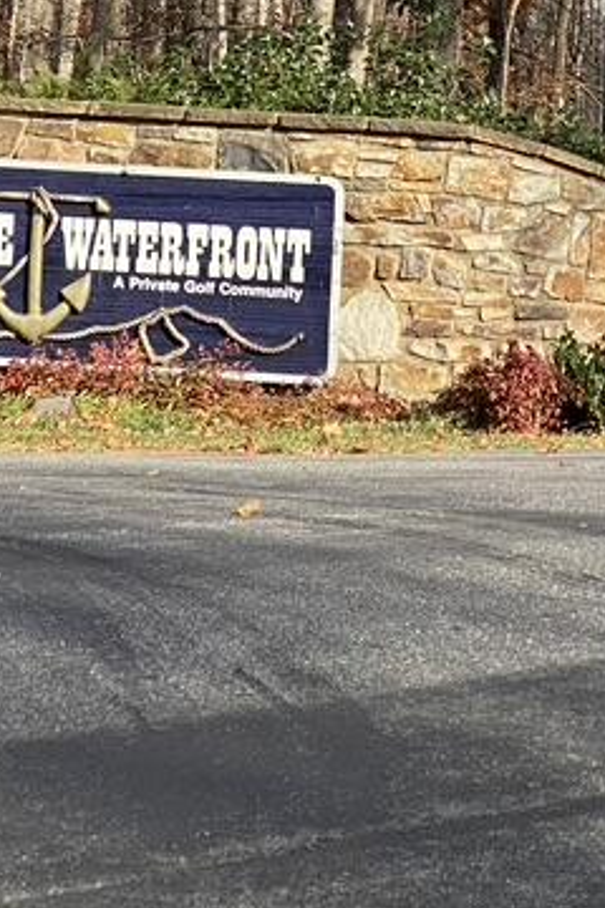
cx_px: 305
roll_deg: -2.4
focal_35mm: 154
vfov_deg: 13.1
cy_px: -15
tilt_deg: +1.0
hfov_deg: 8.9
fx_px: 3882
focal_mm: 6
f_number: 2
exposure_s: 1/527
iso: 20
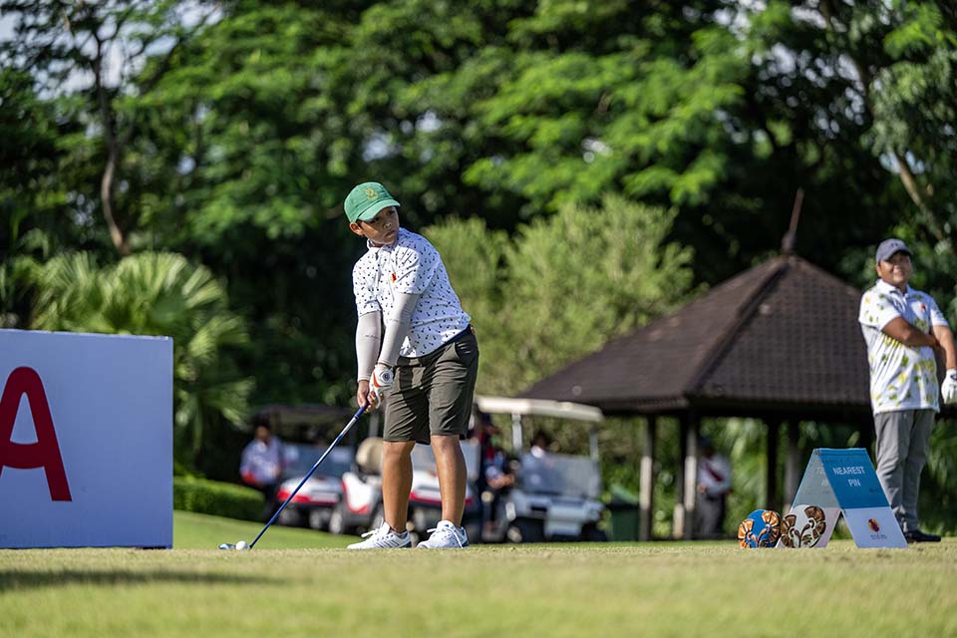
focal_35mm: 145
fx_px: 3854
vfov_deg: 9.5
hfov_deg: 14.2
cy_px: 319
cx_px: 478
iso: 1100
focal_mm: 145
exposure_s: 1/8000
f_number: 2.8
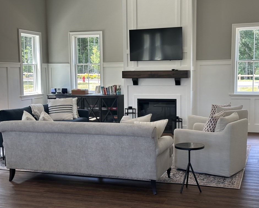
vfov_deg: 29.7
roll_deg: +1.0
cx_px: 128
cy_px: 106
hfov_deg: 36.7
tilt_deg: -5.3
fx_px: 391
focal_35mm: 51
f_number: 1.78
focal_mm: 6.86
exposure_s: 1/138
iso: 64
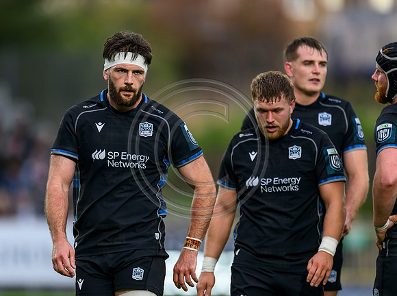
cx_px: 146
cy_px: 128
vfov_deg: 2.2
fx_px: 7809
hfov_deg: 2.9
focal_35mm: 683
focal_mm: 560
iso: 1600
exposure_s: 1/1250
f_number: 4
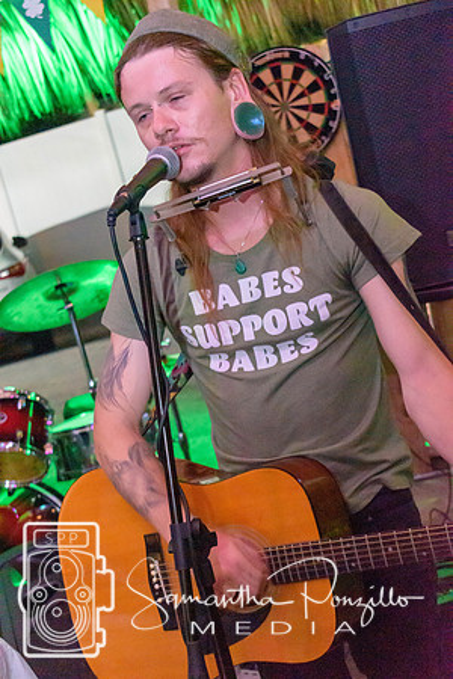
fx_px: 1076
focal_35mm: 57
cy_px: 340
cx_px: 226
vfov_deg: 35.1
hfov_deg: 23.8
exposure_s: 1/60
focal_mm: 38
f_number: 4.8
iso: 11400
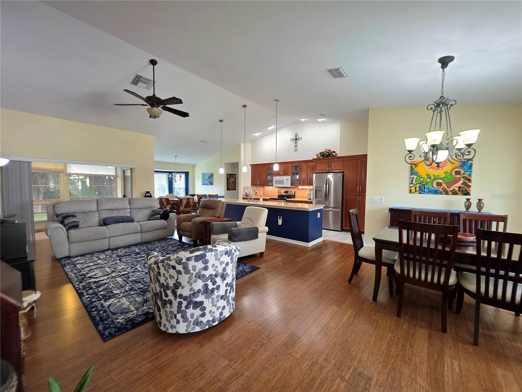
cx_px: 261
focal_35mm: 13
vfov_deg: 89.9
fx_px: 196
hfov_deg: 106.2
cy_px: 196
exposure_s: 1/120
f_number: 1.9
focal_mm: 2.2
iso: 250
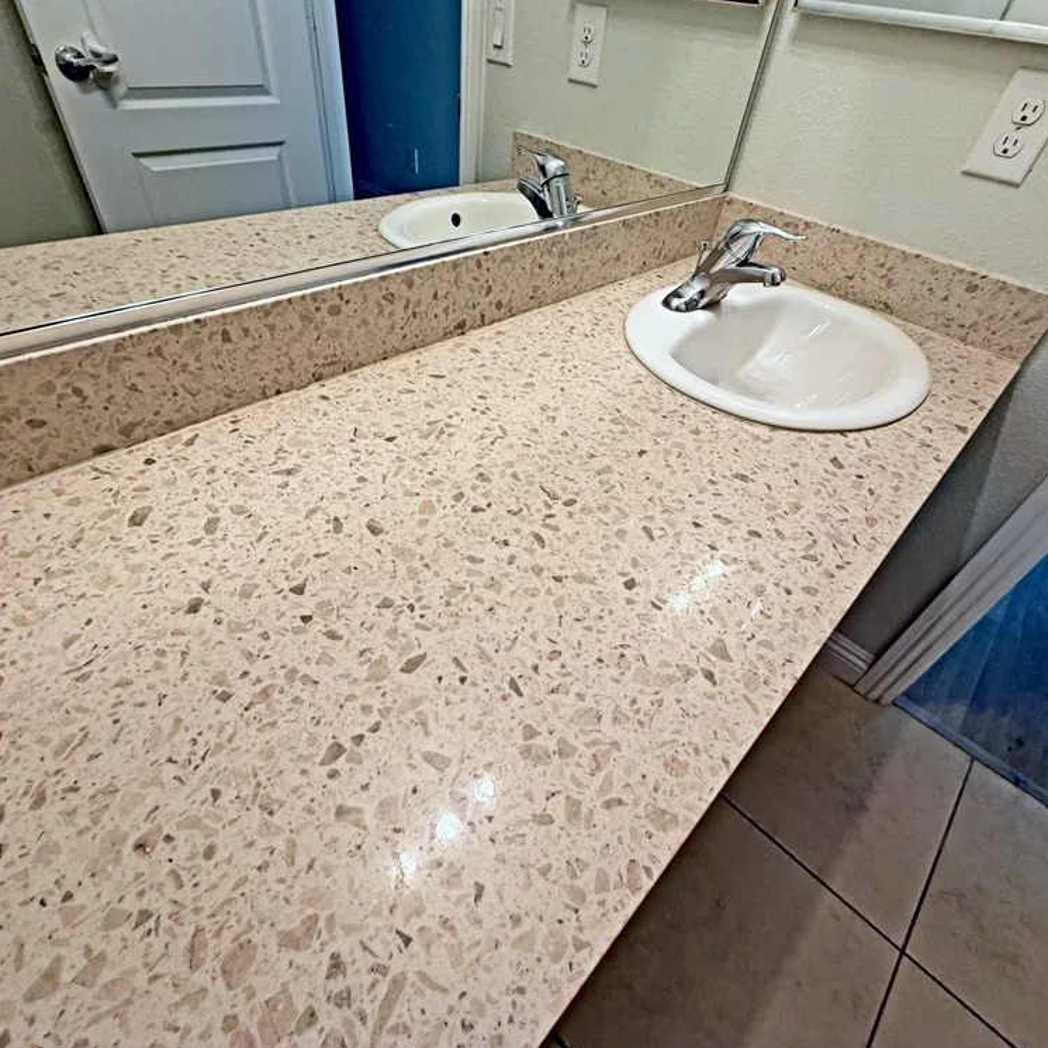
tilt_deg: -38.4
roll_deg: -7.6
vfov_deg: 84.0
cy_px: 516
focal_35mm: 17
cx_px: 528
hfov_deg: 84.0
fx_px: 582
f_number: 2.2
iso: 160
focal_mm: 2.22
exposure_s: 1/120
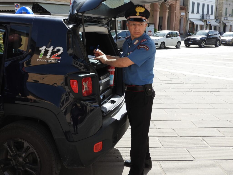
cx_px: 116
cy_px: 88
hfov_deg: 55.4
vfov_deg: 42.9
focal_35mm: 33
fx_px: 222
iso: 100
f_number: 3.6
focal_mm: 5.9
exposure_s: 1/640
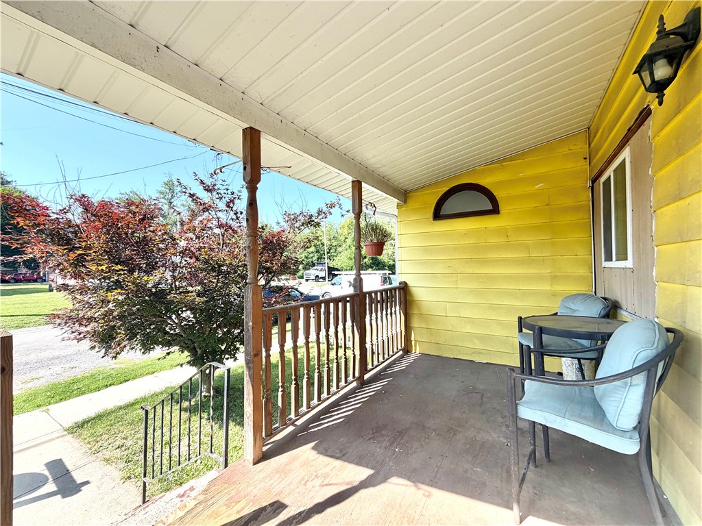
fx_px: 284
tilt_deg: +0.1
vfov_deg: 85.7
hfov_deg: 102.1
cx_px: 351
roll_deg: +0.8
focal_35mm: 14
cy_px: 263
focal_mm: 2.22
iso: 50
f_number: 2.2
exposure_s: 1/502
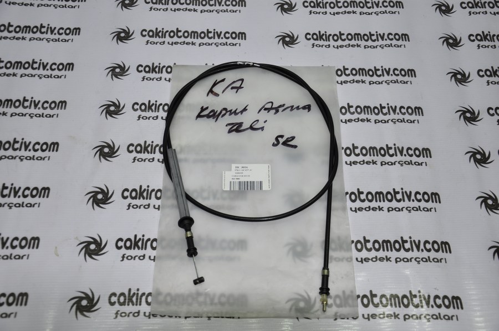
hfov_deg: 43.6
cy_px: 166
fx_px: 623
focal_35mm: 45
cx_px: 250
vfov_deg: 29.8
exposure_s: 1/125
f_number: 4.5
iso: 200
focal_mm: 30
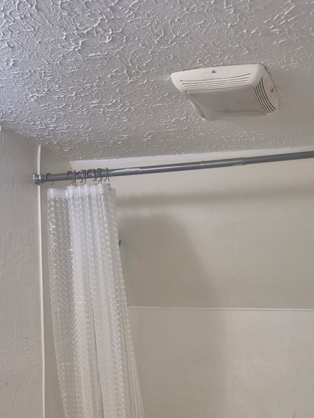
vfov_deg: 43.7
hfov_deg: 35.6
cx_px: 208
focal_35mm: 40
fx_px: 484
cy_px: 355
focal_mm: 5.4
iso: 200
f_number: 1.8
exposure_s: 1/120
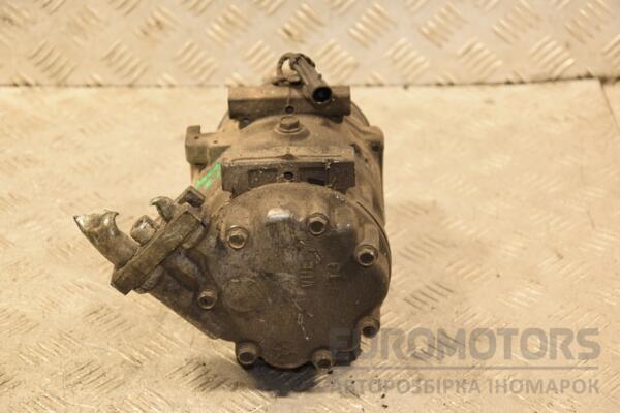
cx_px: 310
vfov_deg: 15.7
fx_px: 1498
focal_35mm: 87
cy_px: 206
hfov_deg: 23.4
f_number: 5
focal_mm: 58
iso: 800
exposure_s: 1/80
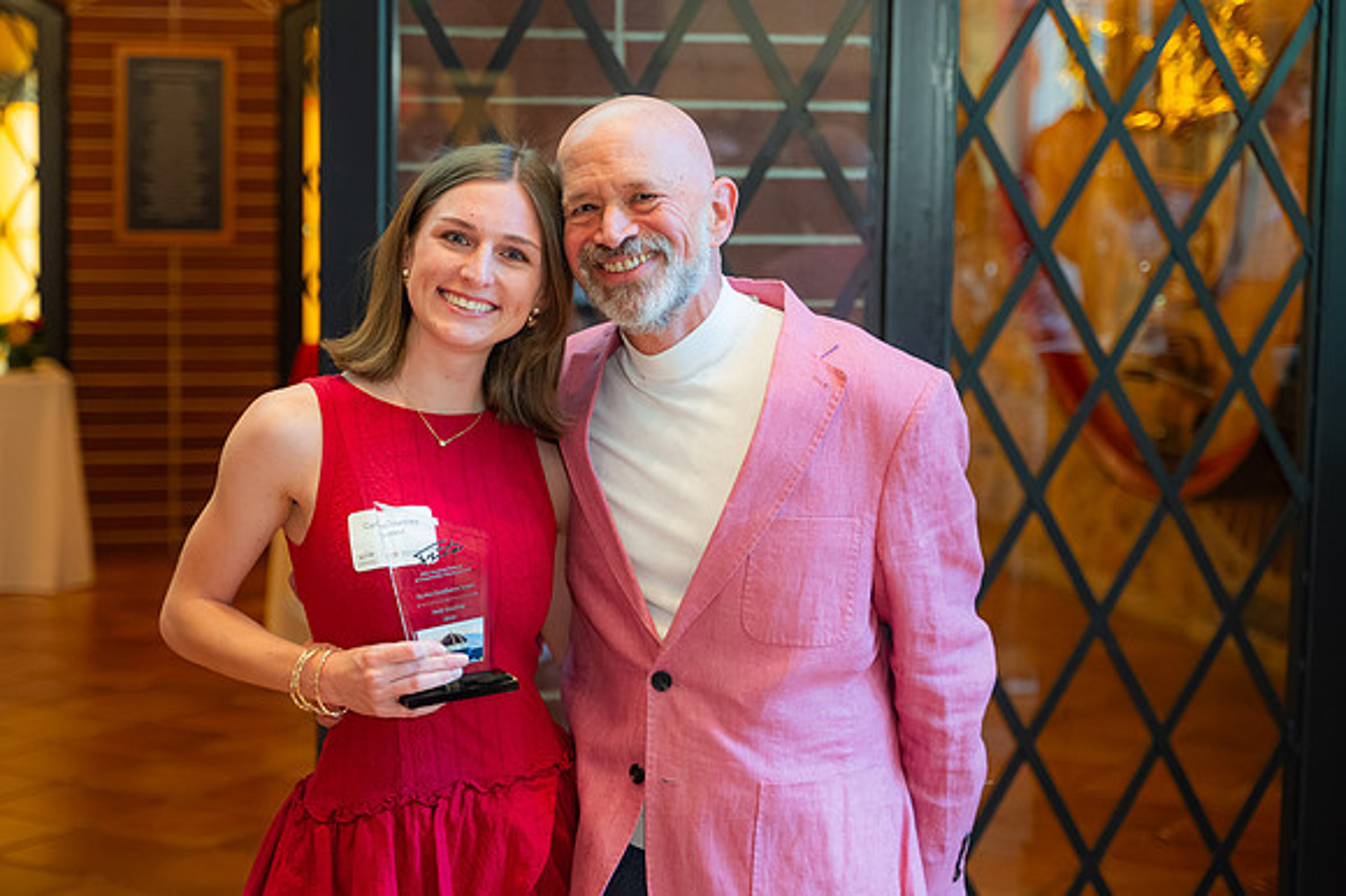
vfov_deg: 18.2
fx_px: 2798
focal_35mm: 75
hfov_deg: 27.0
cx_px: 557
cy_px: 418
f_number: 2.8
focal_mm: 63
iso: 2000
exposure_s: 1/125
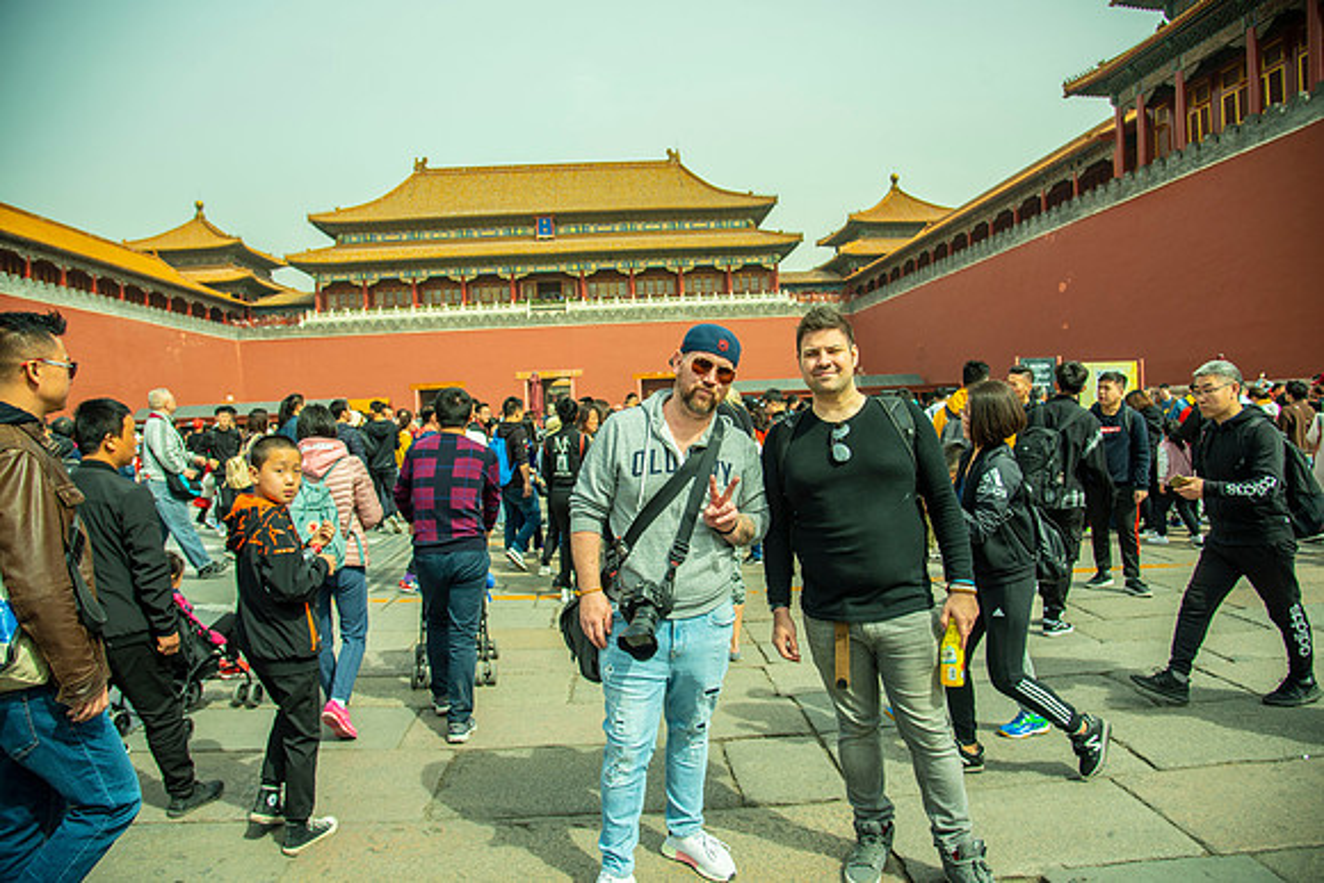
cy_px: 442
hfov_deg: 73.7
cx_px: 662
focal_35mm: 24
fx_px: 883
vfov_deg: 53.2
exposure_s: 1/1000
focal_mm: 24
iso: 100
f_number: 4.5
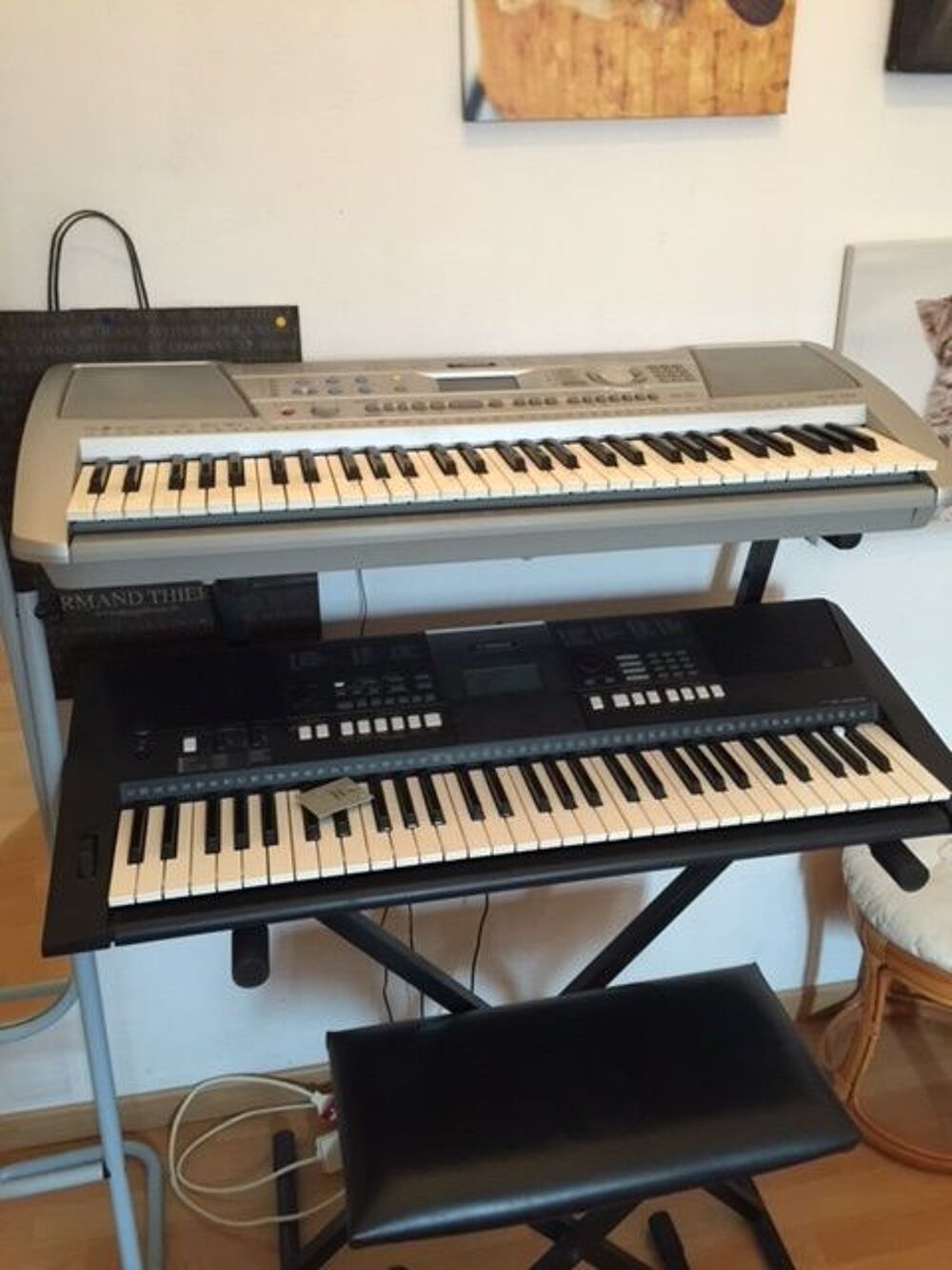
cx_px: 476
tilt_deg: -24.5
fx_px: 1063
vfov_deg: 61.7
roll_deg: -1.6
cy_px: 635
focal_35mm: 29
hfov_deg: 48.2
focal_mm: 4.15
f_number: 2.2
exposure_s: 1/8
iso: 125
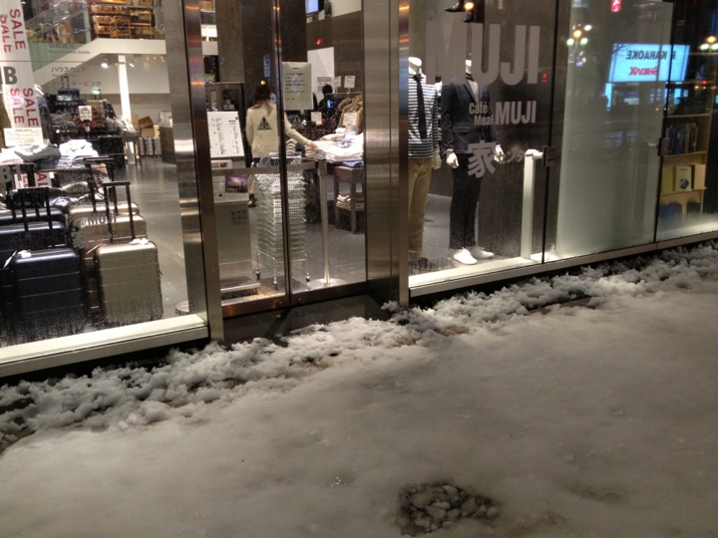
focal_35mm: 35
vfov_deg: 40.7
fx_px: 726
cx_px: 359
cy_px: 269
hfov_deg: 52.6
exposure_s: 1/20
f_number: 2.4
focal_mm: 4.28
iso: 125
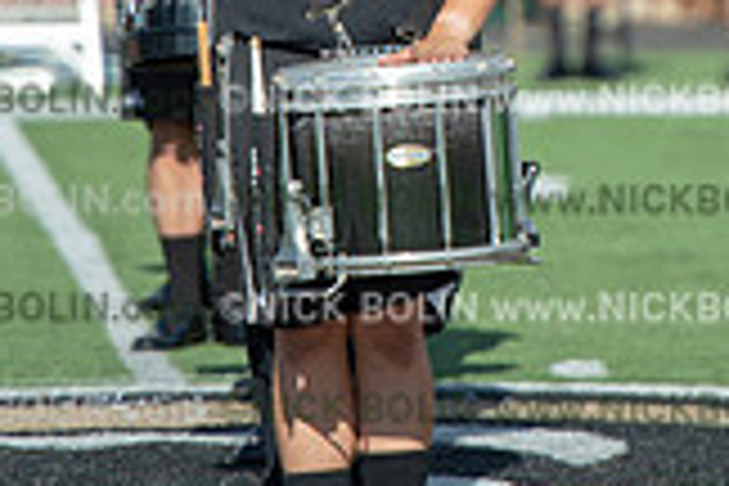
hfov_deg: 2.9
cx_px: 562
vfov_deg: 1.9
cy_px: -216
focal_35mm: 715
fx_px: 14478
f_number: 2.8
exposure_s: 1/2000
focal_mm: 200
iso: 160
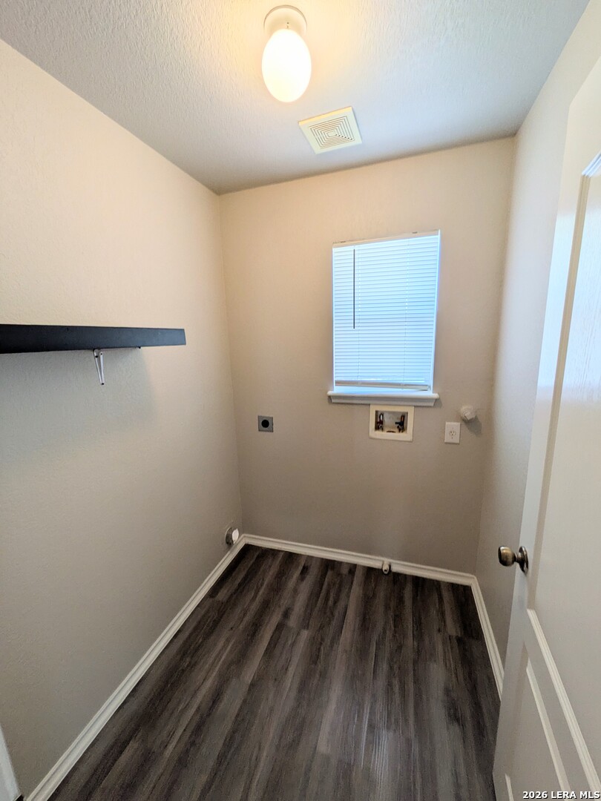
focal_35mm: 14
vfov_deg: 102.1
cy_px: 400
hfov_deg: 85.7
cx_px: 300
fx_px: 324
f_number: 2.2
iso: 70
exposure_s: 1/120
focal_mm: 1.83
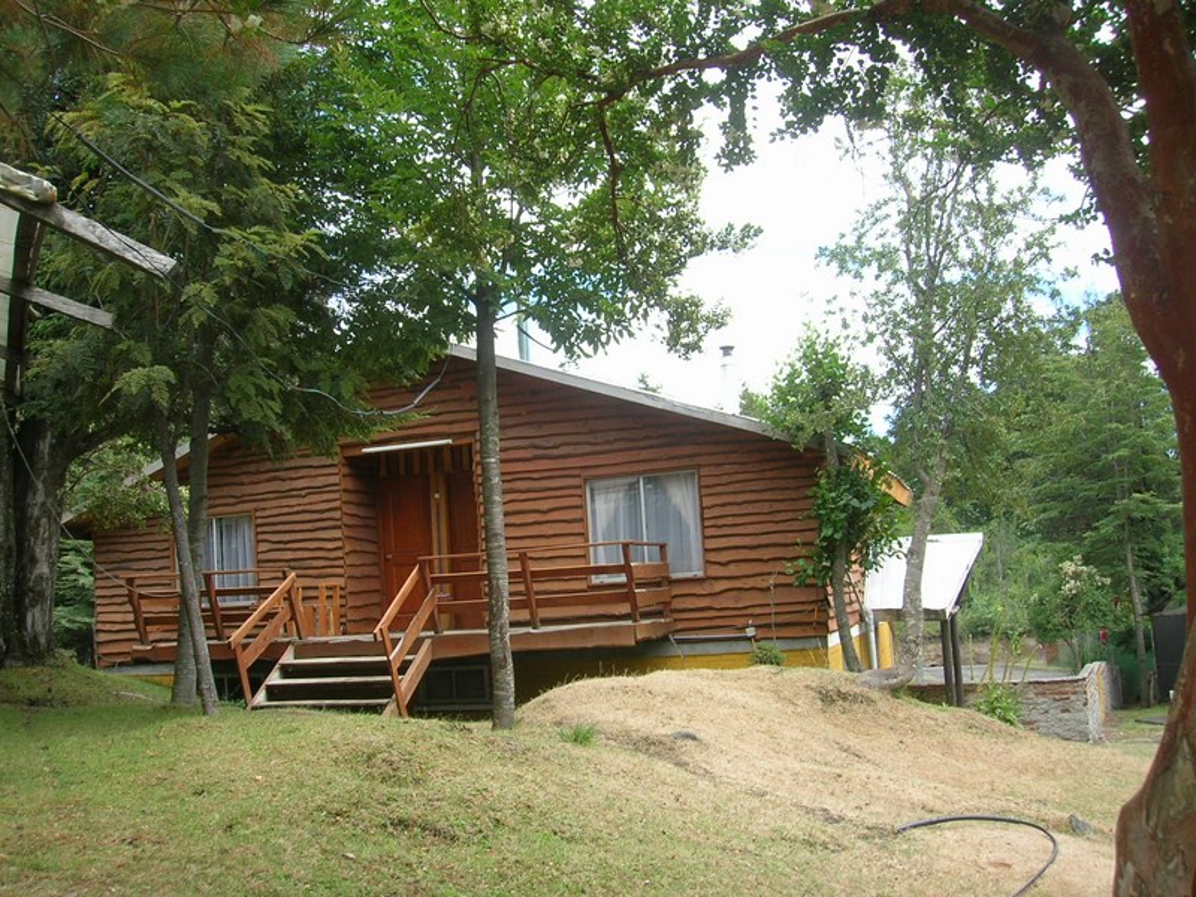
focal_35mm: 34
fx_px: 1175
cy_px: 448
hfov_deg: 54.0
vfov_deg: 41.8
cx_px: 598
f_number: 4.9
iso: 50
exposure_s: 1/87.8
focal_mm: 5.7
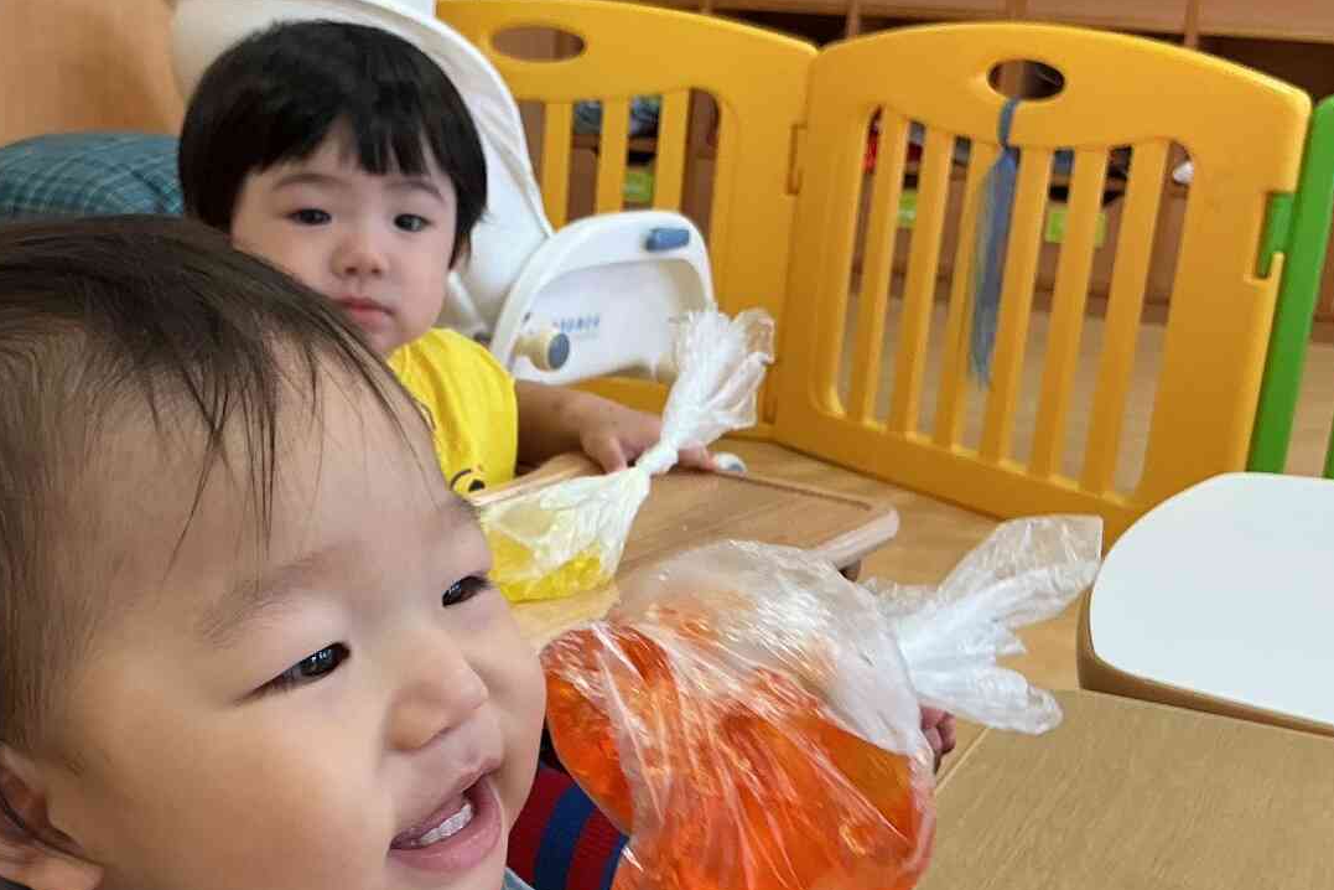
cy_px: 687
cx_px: 411
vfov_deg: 23.9
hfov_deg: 35.2
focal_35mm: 56
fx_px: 2075
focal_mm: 3
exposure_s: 1/100
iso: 64
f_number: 1.8
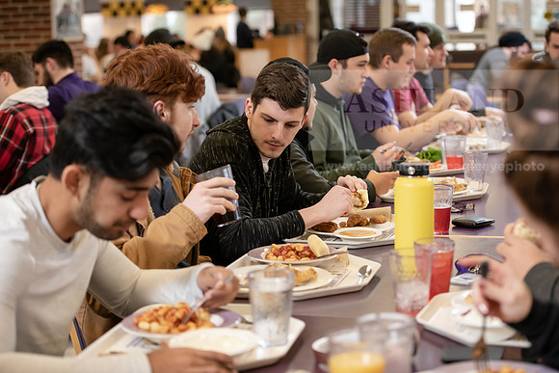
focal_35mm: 70
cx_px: 280
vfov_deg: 19.5
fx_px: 1087
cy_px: 186
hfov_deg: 28.8
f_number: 3.2
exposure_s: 1/200
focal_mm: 70
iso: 1600
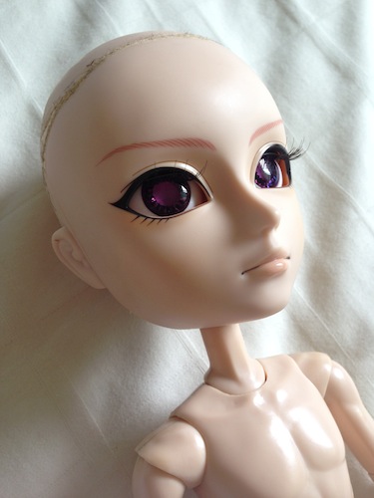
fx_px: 475
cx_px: 187
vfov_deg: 55.4
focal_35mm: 33
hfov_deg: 42.9
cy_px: 249
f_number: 2.4
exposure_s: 1/24
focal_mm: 4.12
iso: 50
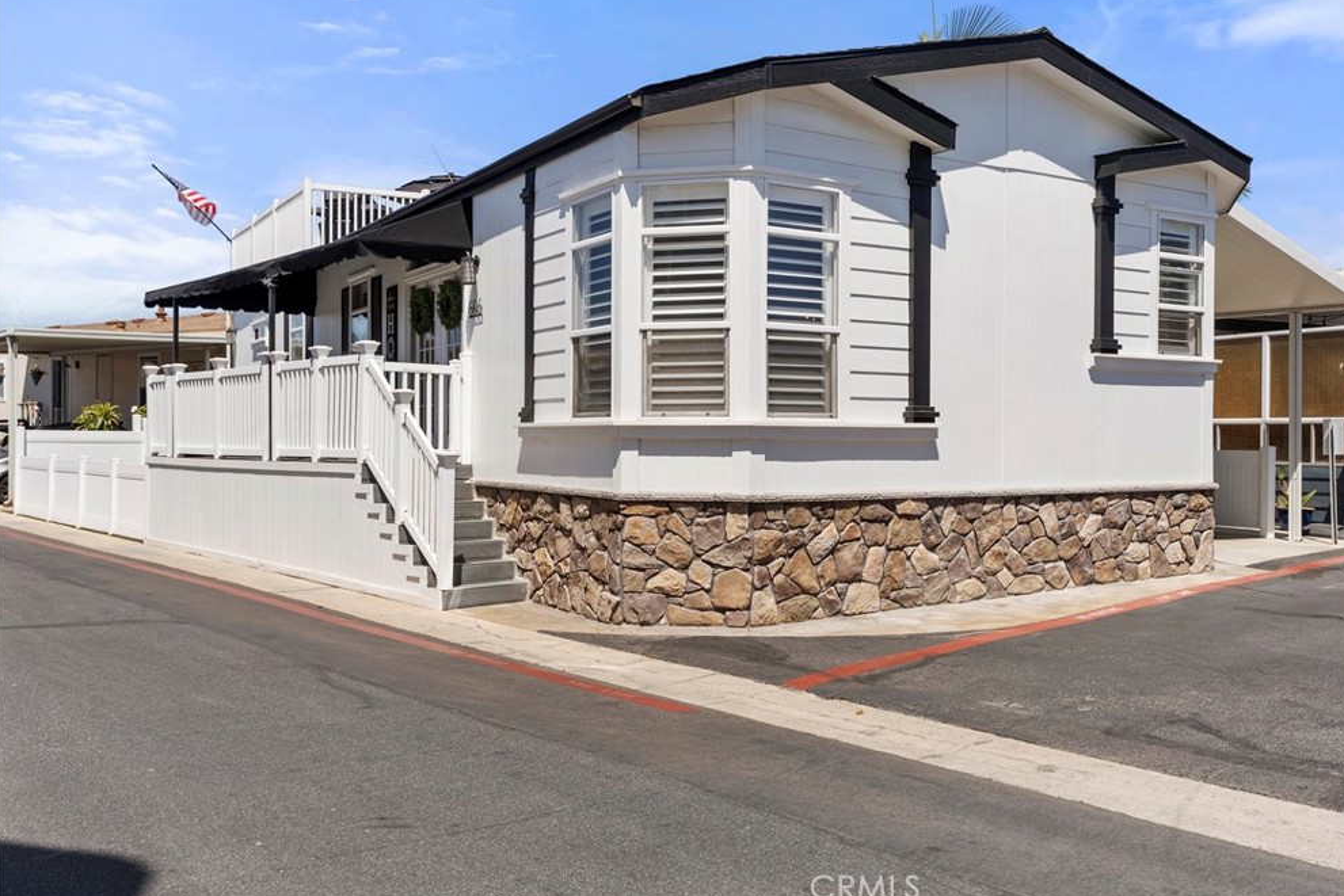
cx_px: 689
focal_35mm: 31
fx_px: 1157
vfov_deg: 42.3
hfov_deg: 60.3
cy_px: 444
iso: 320
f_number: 9
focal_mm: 30
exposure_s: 1/1000
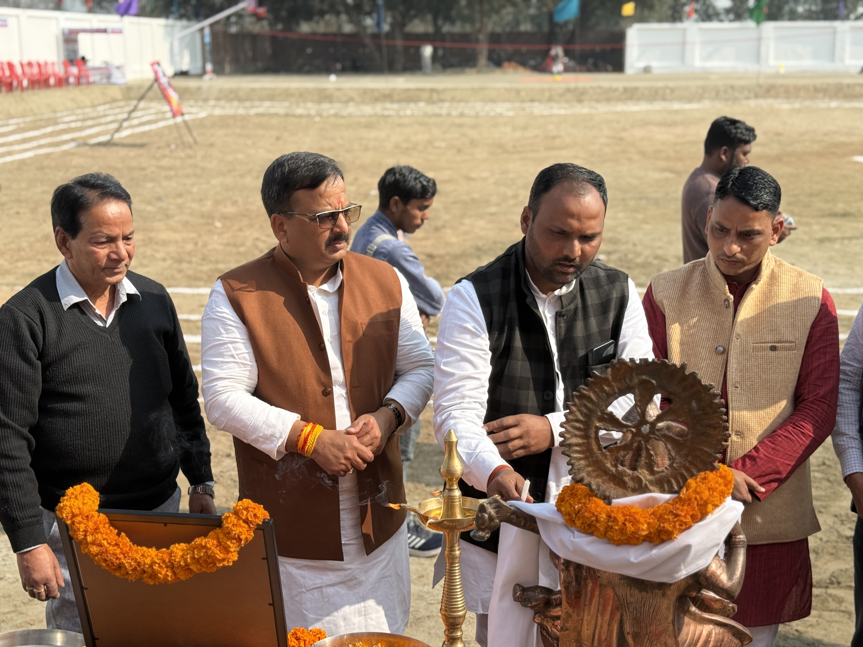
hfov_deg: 39.7
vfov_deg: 30.3
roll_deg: +0.2
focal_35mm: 48
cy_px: 324
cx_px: 432
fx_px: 1197
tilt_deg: -12.4
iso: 64
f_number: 1.78
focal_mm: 6.76
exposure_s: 1/2762
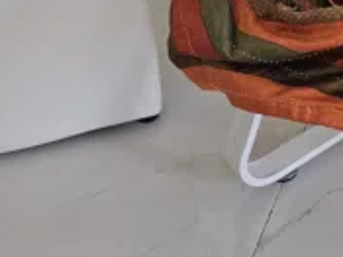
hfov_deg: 20.9
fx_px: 832
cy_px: -200
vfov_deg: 15.3
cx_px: 461
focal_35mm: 84
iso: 100
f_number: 1.7
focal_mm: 6.3
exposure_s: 1/180
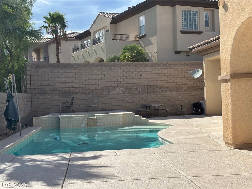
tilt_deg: -0.1
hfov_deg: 36.8
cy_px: 94
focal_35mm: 52
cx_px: 126
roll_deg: +2.2
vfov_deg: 28.0
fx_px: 379
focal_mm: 5.96
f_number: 1.6
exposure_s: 1/2639
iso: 40
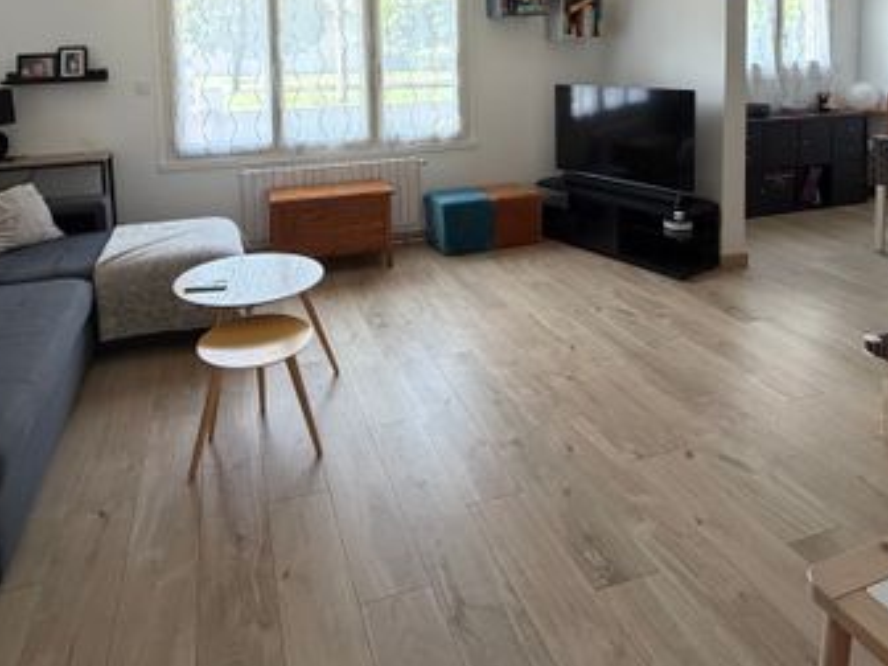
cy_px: 98
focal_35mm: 25
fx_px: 641
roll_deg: +1.6
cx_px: 412
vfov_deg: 50.2
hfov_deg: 69.3
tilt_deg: -4.2
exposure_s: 1/118
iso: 320
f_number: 2.2
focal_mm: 2.22
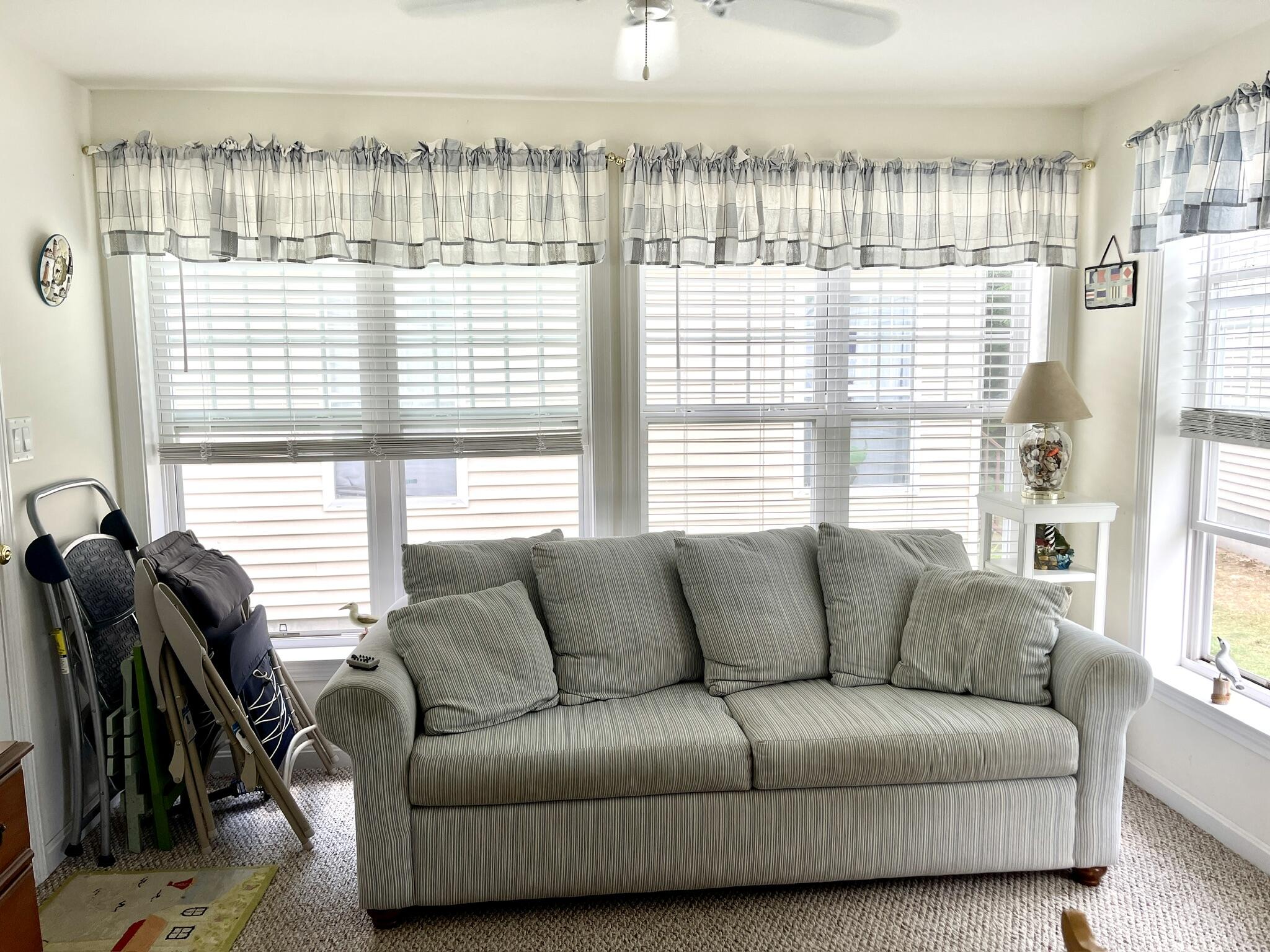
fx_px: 917
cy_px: 476
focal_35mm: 25
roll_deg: +0.9
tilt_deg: -6.1
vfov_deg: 54.9
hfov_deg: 69.4
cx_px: 635
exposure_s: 1/180
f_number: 1.6
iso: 32
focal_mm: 5.1
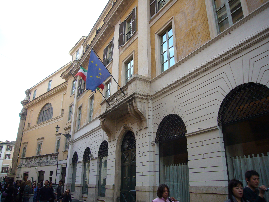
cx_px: 134
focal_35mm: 28
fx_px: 218
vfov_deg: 49.7
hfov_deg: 63.4
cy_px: 101
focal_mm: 4.6
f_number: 2.8
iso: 80
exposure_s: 1/100
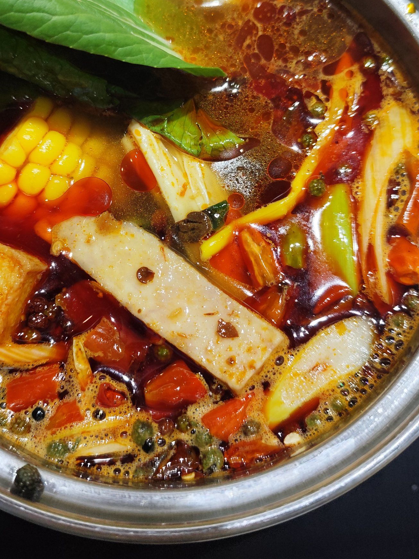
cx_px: 169
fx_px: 581
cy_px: 204
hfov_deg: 39.5
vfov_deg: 50.7
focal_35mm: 36
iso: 64
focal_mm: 6.14
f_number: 1.65
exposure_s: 1/100
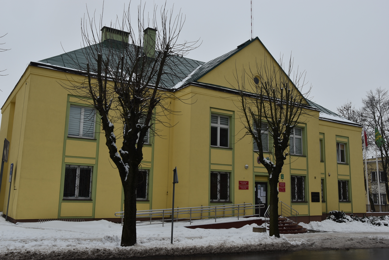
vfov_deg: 40.0
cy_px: 130
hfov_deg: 57.2
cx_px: 194
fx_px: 357
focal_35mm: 33
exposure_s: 1/200
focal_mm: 22
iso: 100
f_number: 9
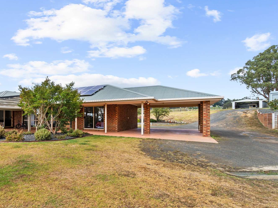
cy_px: 118
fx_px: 169
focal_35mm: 21
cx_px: 77
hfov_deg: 74.5
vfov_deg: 63.2
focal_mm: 10
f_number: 8
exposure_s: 1/200
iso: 100
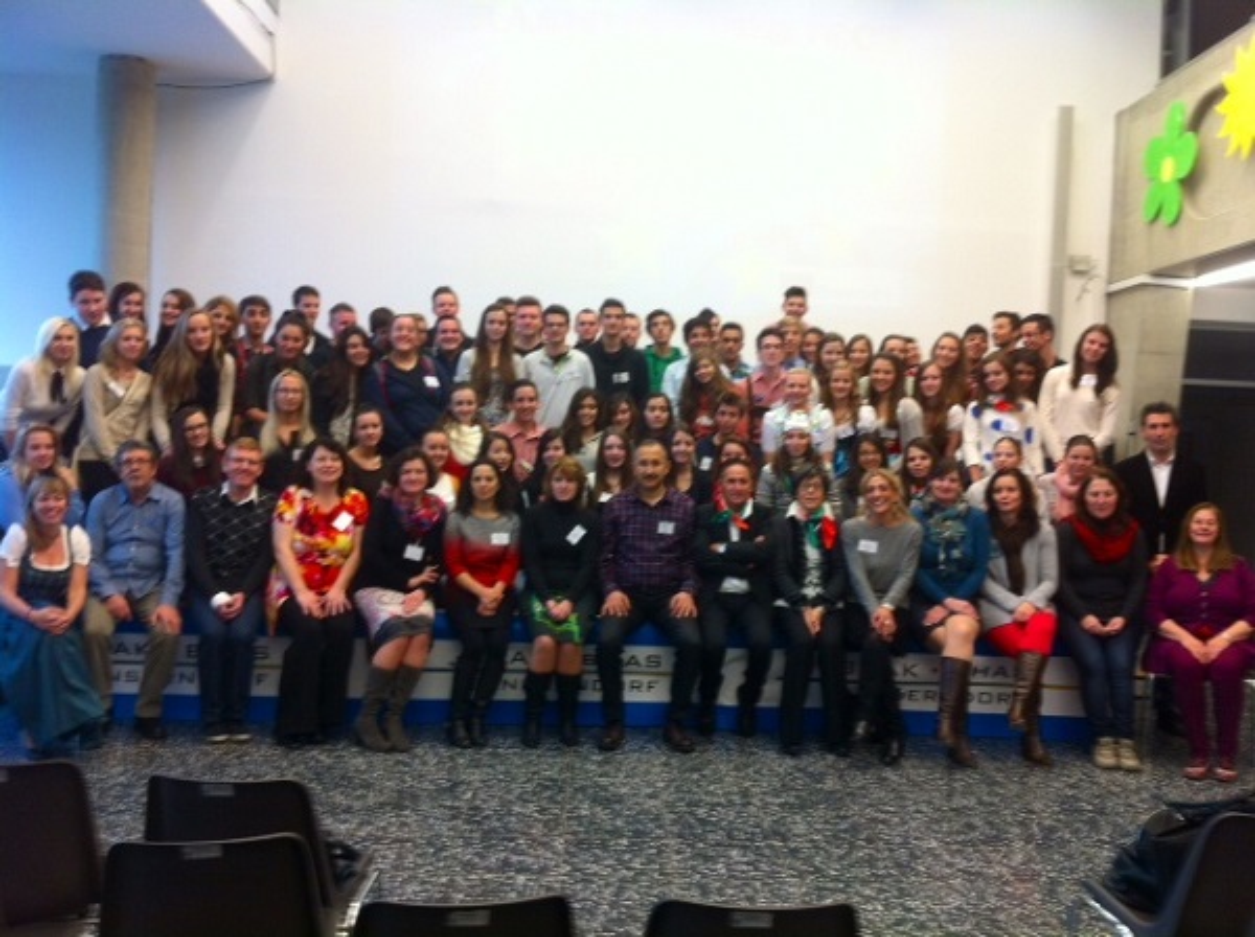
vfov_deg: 40.6
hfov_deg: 52.7
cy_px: 468
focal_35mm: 35
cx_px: 628
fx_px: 1267
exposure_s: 1/17
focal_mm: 3.85
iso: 80
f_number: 2.8
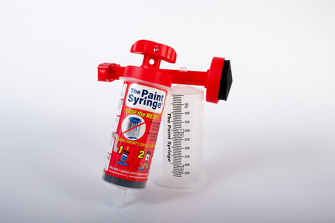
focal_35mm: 40
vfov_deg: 33.3
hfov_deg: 48.4
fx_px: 372
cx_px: 151
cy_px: 96
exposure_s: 1/200
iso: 400
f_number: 22
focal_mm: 35
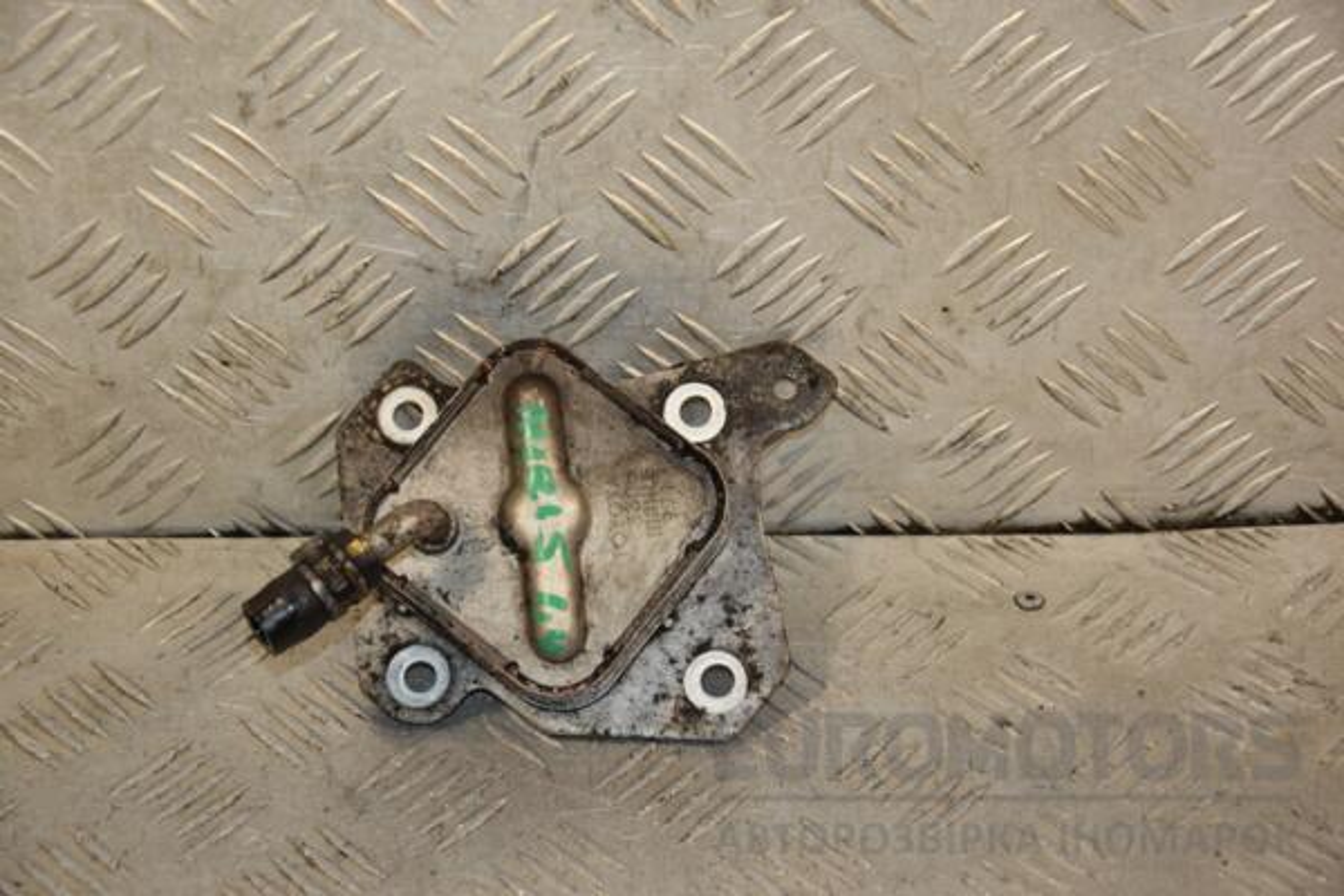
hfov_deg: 21.9
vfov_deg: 14.7
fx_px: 3472
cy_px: 448
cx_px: 672
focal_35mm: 93
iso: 800
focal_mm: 62
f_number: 5.3
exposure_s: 1/200
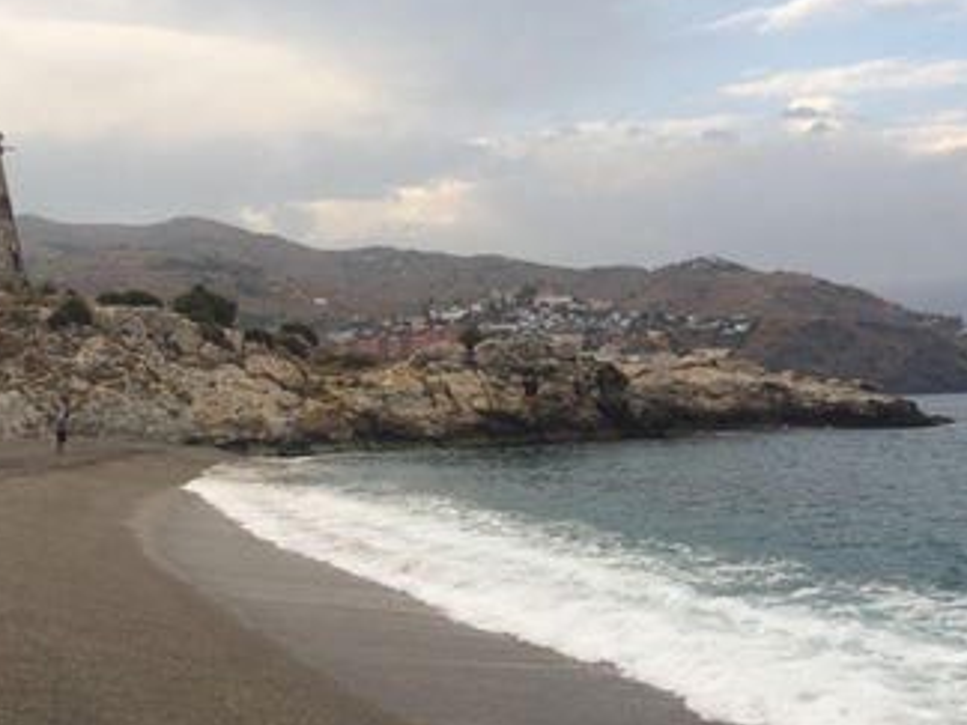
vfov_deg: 33.4
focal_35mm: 43
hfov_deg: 43.8
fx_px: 1201
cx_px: 478
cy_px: 453
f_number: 2.2
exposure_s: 1/258
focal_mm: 4.15
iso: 32
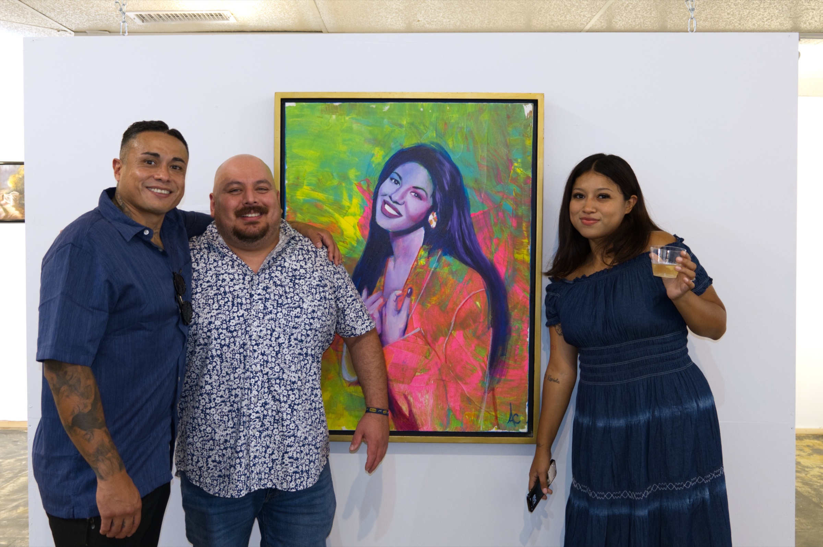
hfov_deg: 60.3
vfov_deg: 42.3
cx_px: 412
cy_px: 274
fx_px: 708
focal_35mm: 31
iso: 1250
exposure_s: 1/100
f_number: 3.2
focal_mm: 20.5
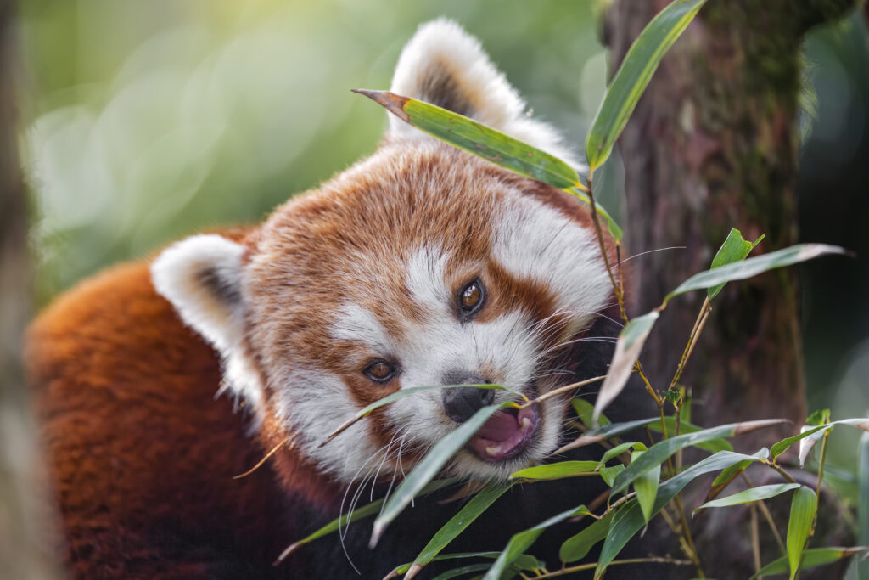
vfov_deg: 3.9
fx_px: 8449
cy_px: 290
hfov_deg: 5.9
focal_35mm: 350
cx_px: 434
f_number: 4
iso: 450
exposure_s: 1/640
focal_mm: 350
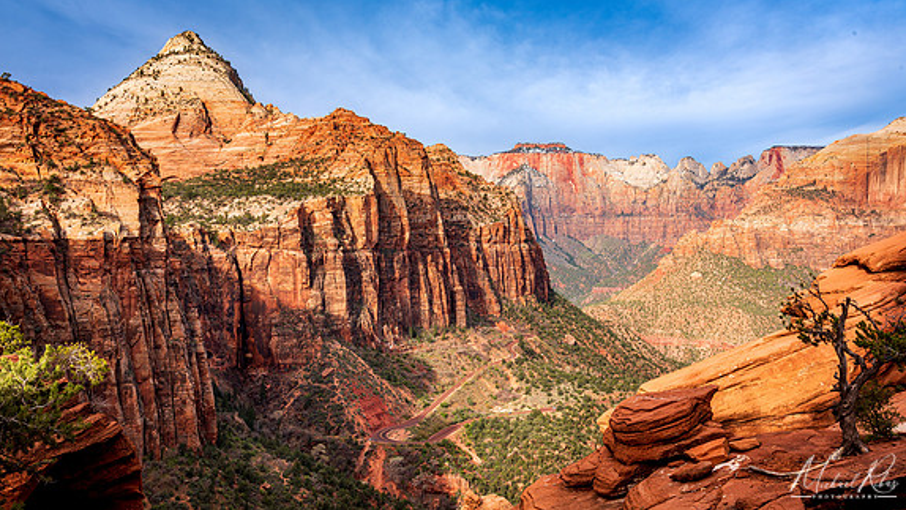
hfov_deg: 55.3
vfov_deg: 32.8
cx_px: 456
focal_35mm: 36
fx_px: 865
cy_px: 242
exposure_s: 1/45
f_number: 13
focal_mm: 34
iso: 64
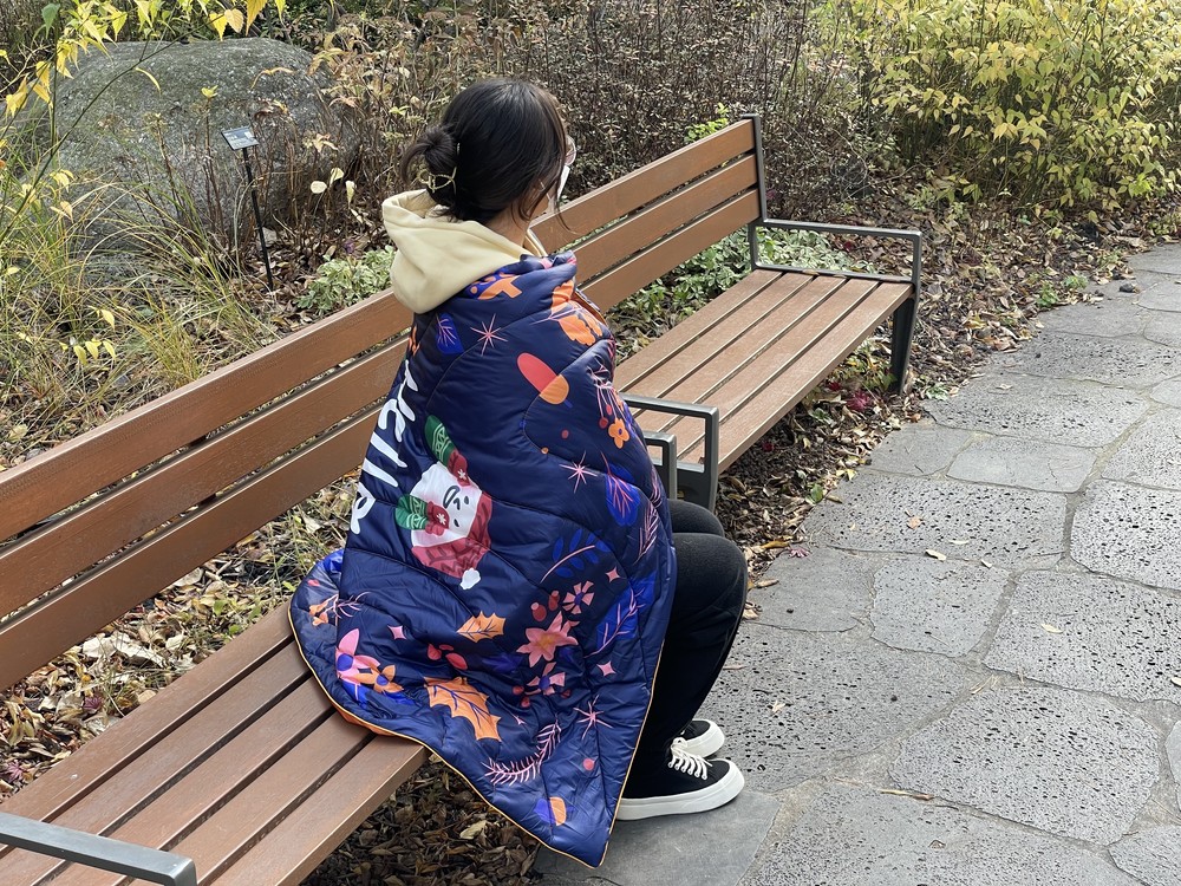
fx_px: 1774
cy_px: 443
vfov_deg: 28.0
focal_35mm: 52
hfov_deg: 36.8
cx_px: 590
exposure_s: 1/122
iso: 32
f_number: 2
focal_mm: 6
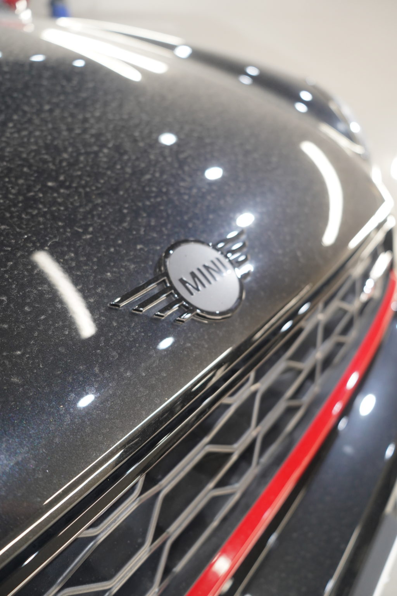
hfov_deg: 46.4
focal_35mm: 28
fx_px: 463
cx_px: 198
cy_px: 298
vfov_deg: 65.5
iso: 1250
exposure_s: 1/60
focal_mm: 28
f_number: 4
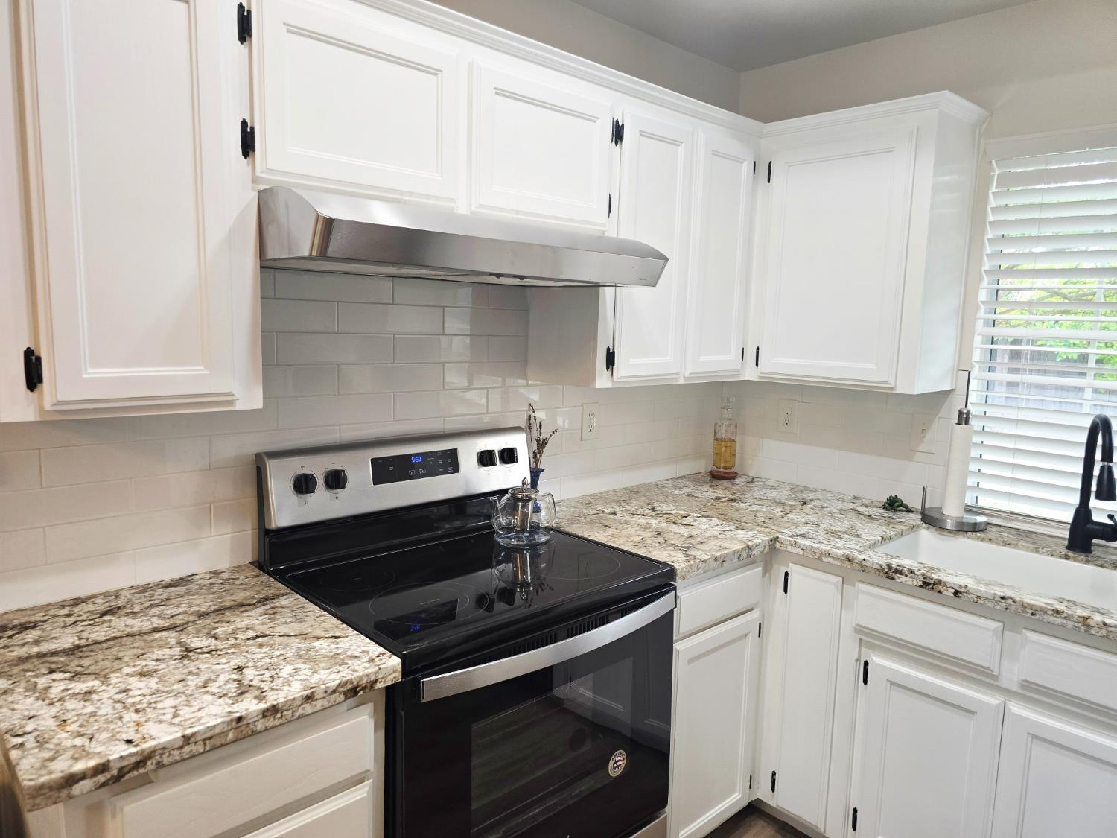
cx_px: 558
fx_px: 742
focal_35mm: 23
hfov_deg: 73.9
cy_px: 419
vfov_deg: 58.9
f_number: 1.7
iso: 160
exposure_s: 1/120
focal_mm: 6.3
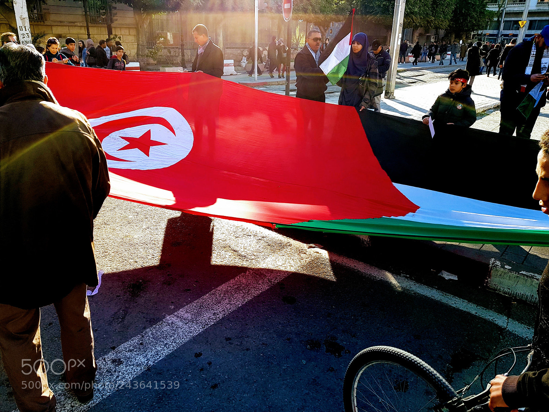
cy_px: 206
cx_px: 274
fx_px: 412
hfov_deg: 67.3
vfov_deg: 53.1
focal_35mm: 26
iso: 40
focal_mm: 4.2
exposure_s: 1/820
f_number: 1.7
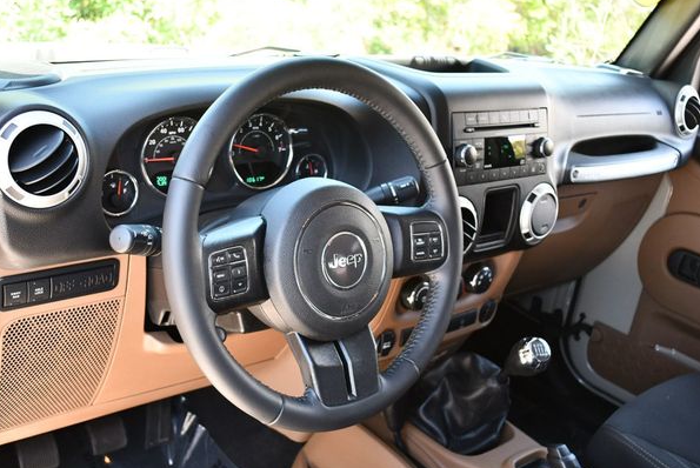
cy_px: 245
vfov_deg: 31.3
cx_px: 331
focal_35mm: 43
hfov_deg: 45.4
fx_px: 837
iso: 800
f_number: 3.8
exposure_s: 1/200
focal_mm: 20
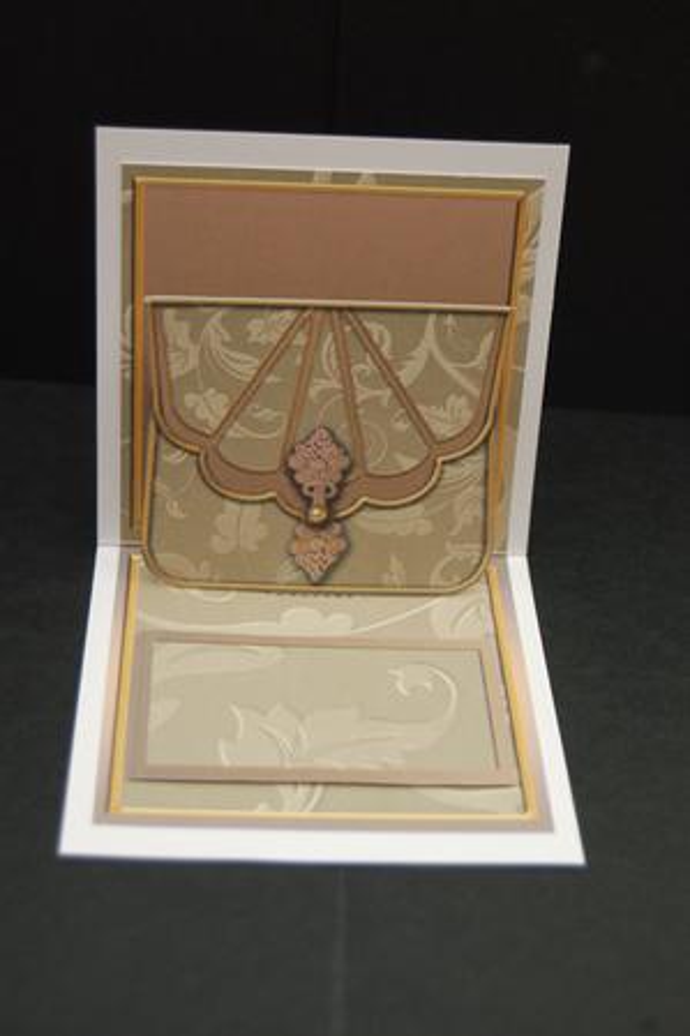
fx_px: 1813
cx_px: 345
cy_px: 518
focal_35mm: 63
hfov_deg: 21.6
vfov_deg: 31.9
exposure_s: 1/80
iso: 400
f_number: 5.3
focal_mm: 42
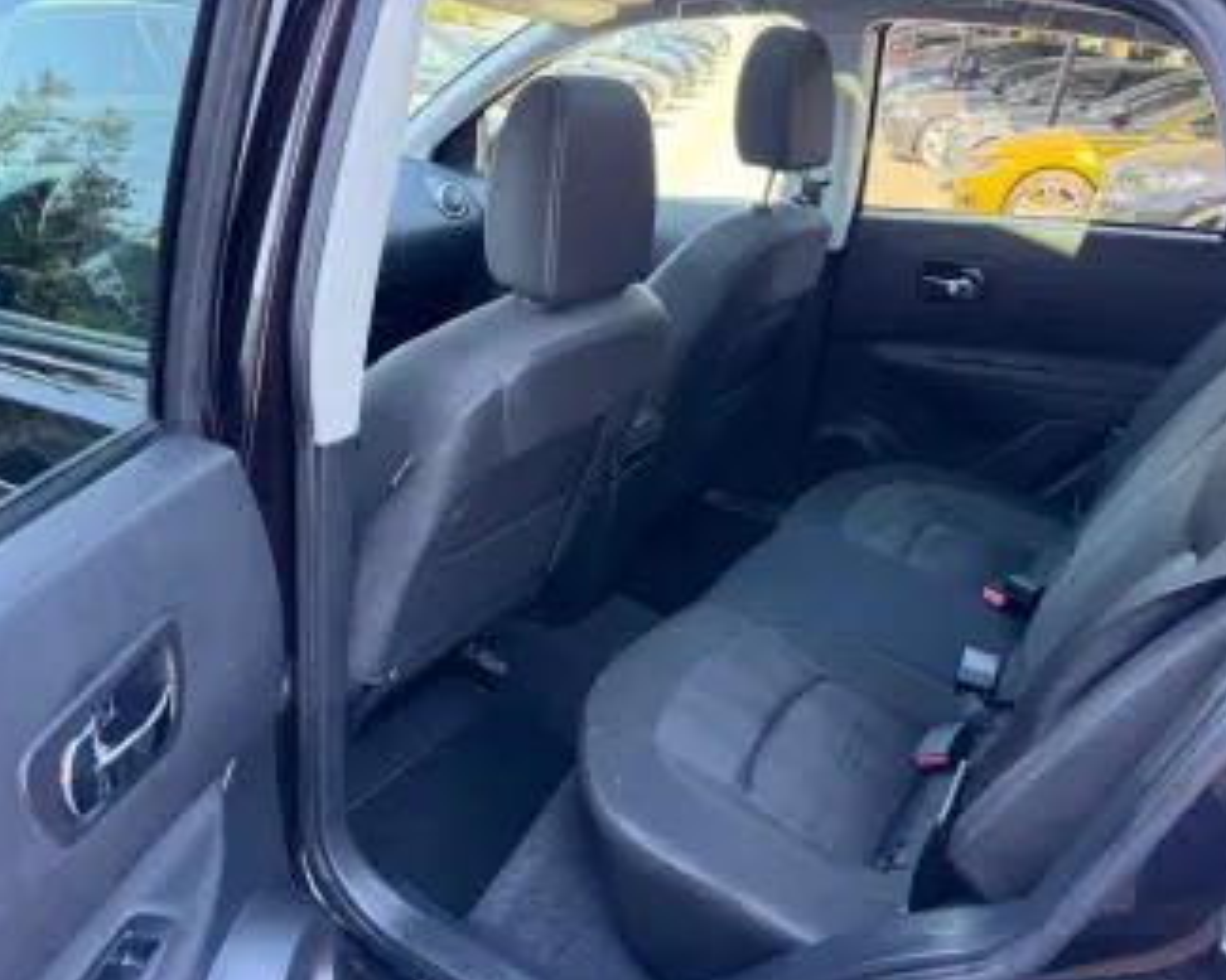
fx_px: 943
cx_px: 605
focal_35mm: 26
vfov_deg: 54.9
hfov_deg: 66.0
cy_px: 507
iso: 200
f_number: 1.78
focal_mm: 6.76
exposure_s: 1/85
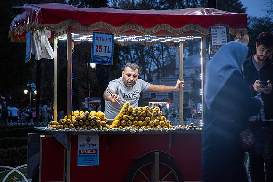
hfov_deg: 17.1
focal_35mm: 120
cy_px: 91
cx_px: 136
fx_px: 910
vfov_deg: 11.4
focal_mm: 120
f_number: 6.3
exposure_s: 1/60
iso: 800
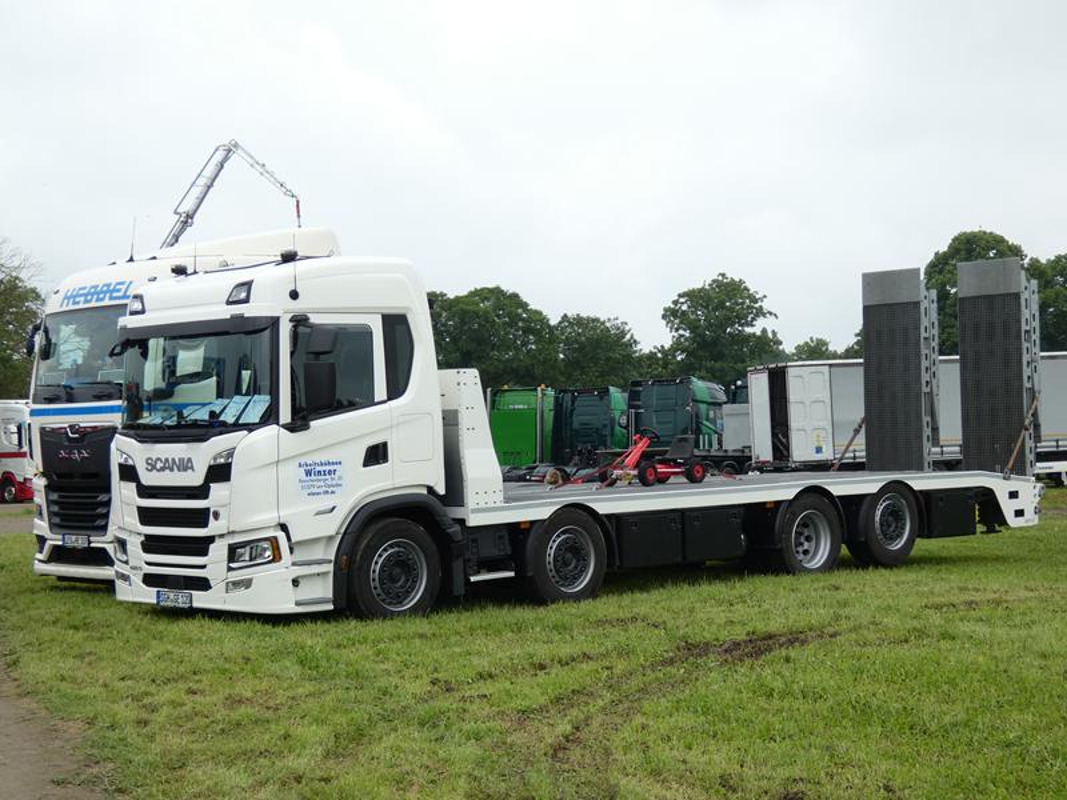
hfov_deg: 30.7
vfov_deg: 23.3
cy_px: 400
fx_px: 1942
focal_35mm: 63
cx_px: 534
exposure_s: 1/250
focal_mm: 11.3
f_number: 4.2
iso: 80
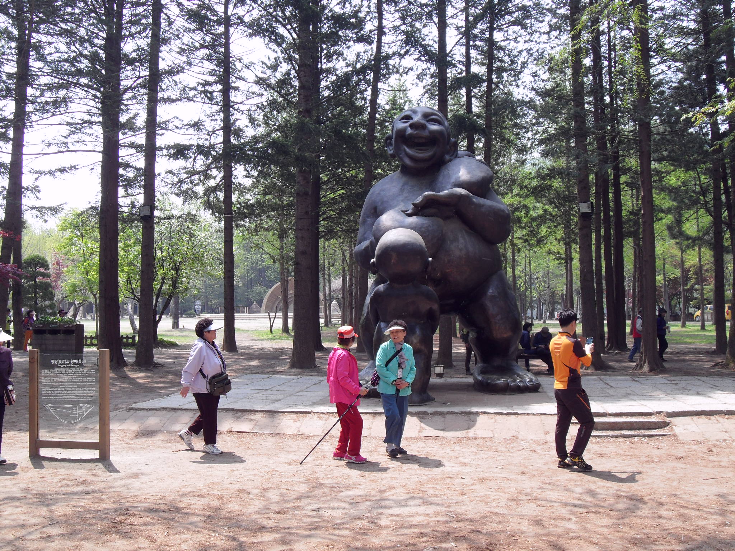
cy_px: 276
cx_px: 368
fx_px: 743
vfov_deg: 40.7
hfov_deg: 52.6
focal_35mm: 35
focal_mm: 6.3
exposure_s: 1/250
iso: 80
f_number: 3.6
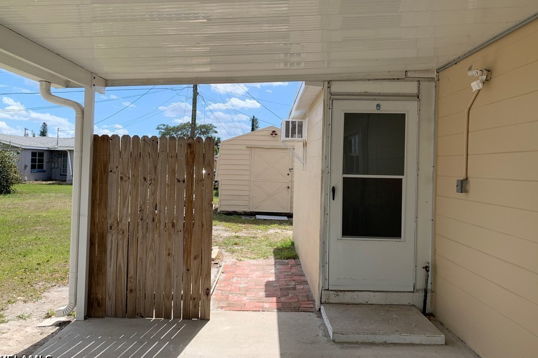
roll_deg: -2.8
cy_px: 160
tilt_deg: -0.6
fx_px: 418
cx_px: 263
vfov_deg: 46.3
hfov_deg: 65.5
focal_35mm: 28
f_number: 1.8
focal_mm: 4.25
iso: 25
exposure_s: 1/1689
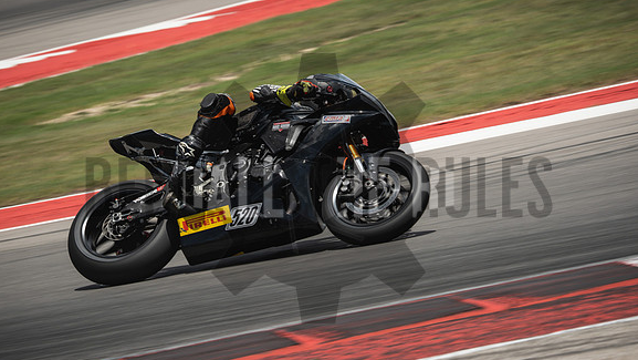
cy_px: 189
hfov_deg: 6.8
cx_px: 318
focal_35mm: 316
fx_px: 5348
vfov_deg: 3.8
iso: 125
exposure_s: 1/250
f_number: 8
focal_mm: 200
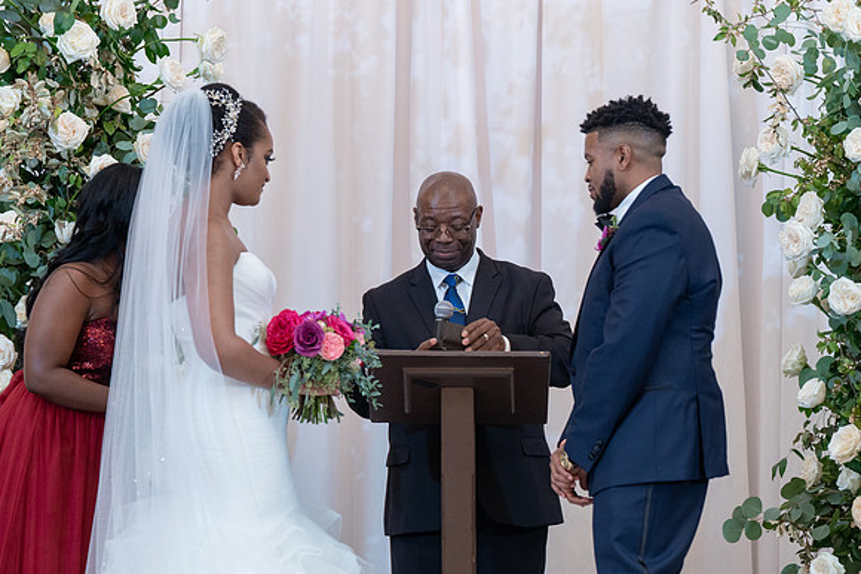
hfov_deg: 13.5
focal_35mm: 152
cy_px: 286
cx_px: 445
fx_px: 3645
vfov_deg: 9.0
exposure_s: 1/100
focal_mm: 140
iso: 2000
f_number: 4
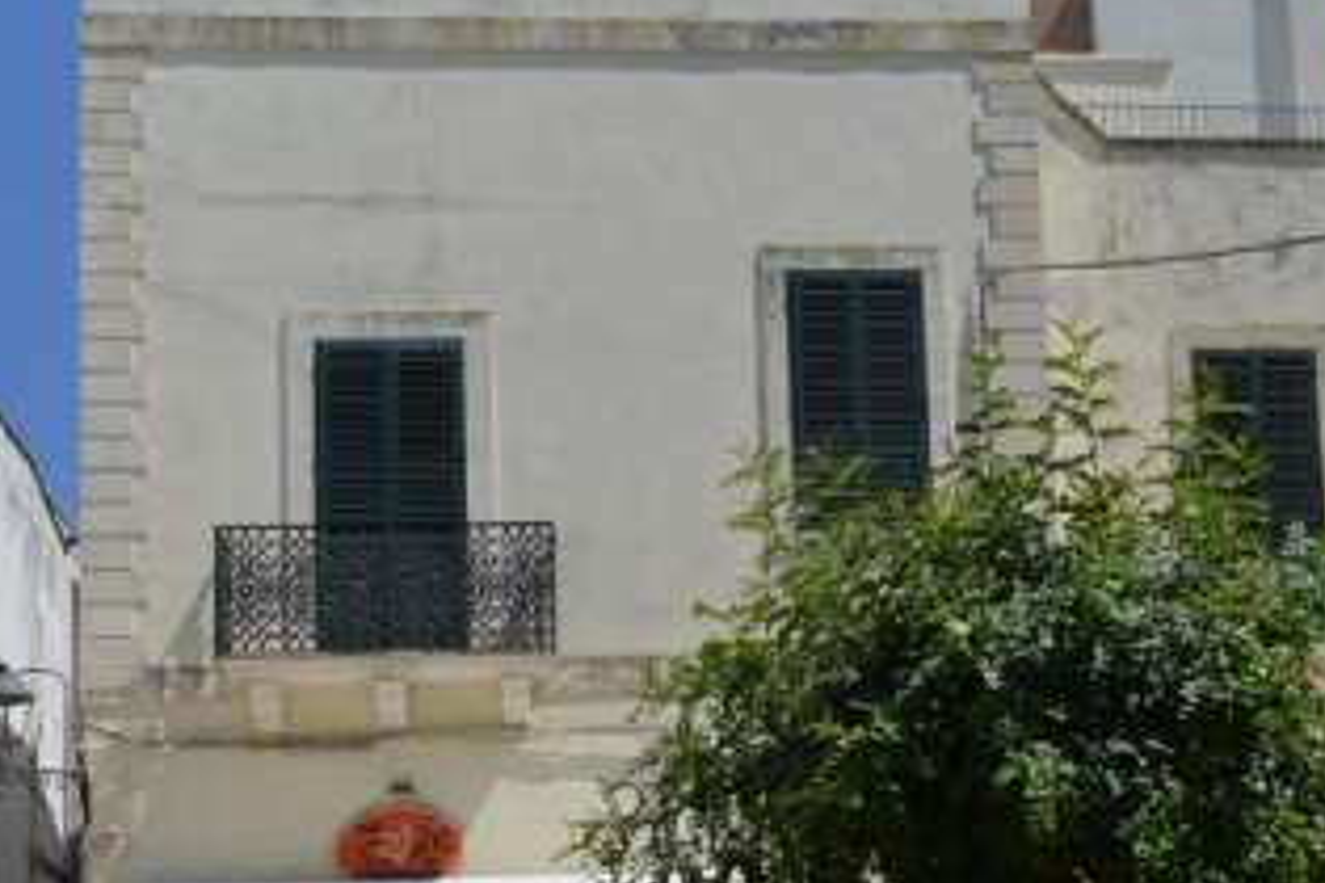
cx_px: 770
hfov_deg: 32.8
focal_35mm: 61
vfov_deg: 21.7
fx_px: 2245
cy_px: 803
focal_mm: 24
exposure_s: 1/160
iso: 220
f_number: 11
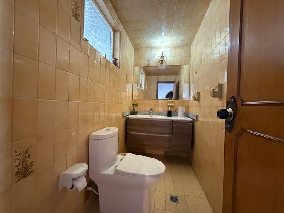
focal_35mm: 14
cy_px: 106
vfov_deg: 85.7
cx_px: 142
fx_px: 115
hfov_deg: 102.1
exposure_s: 1/60
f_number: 2.2
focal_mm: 2.22
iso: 1000
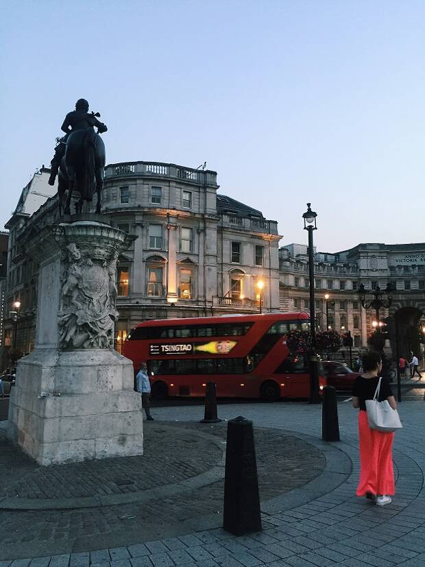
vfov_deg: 61.7
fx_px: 475
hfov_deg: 48.2
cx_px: 212
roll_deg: +0.0
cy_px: 284
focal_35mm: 29
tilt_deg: +8.2
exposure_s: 1/33
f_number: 2.2
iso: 160
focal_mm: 4.15
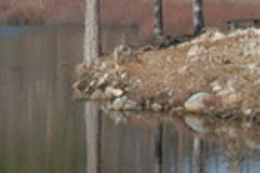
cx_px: -231
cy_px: 47
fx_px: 2034
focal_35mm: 282
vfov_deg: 4.9
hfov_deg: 7.1
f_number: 10
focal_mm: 28
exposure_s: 1/400
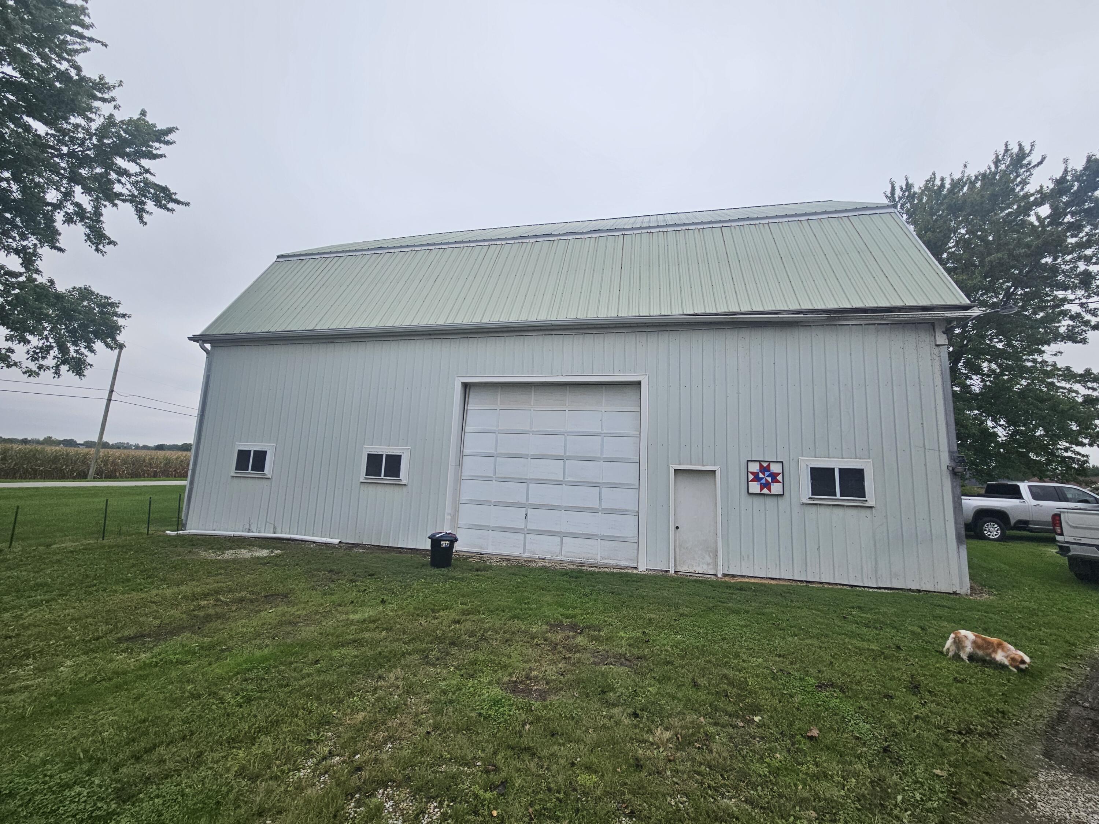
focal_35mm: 13
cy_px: 412
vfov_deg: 89.9
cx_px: 550
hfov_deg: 106.2
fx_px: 413
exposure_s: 1/1279
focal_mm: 2.2
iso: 50
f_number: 2.2
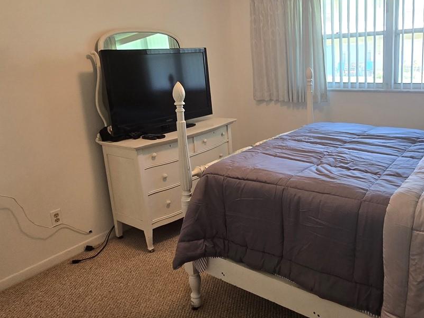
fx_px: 318
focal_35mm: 26
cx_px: 271
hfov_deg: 66.1
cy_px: 127
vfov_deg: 52.7
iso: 160
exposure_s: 1/60
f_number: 2.2
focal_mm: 2.2
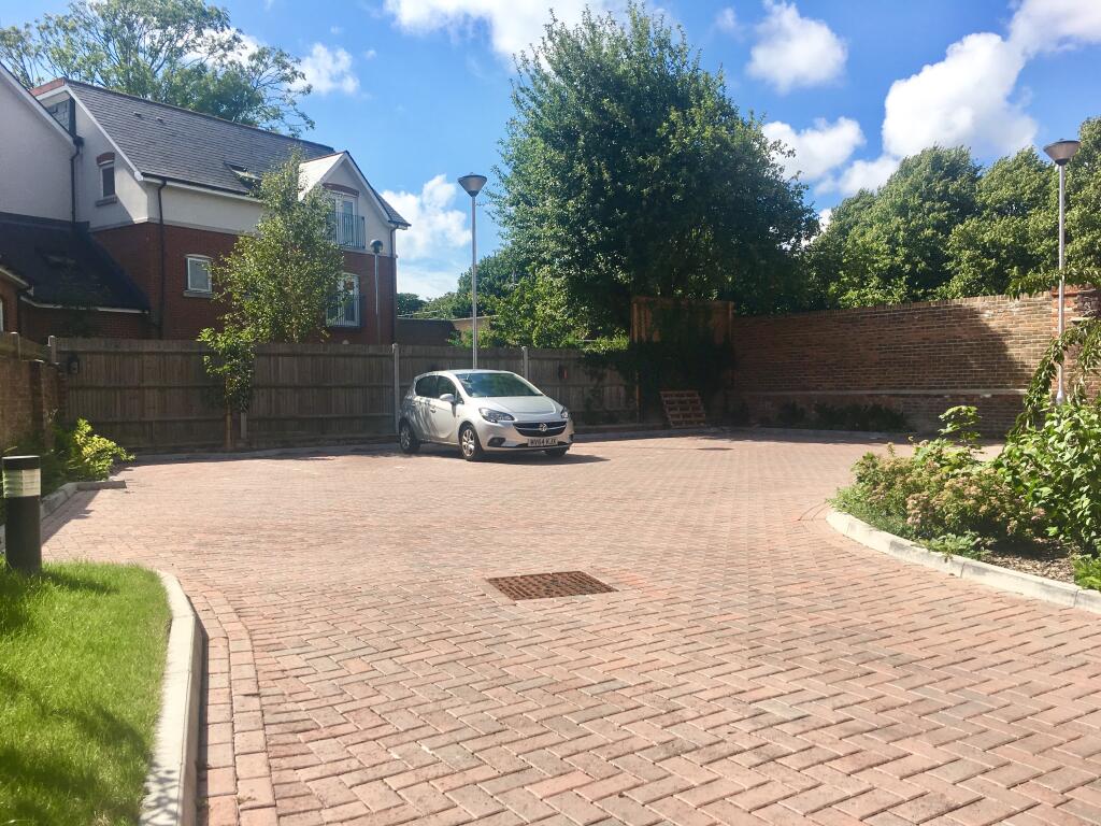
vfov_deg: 48.2
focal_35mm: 29
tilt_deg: -1.1
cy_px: 413
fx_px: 922
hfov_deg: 61.7
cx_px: 550
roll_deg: +2.1
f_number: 2.2
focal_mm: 4.15
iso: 25
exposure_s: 1/1508
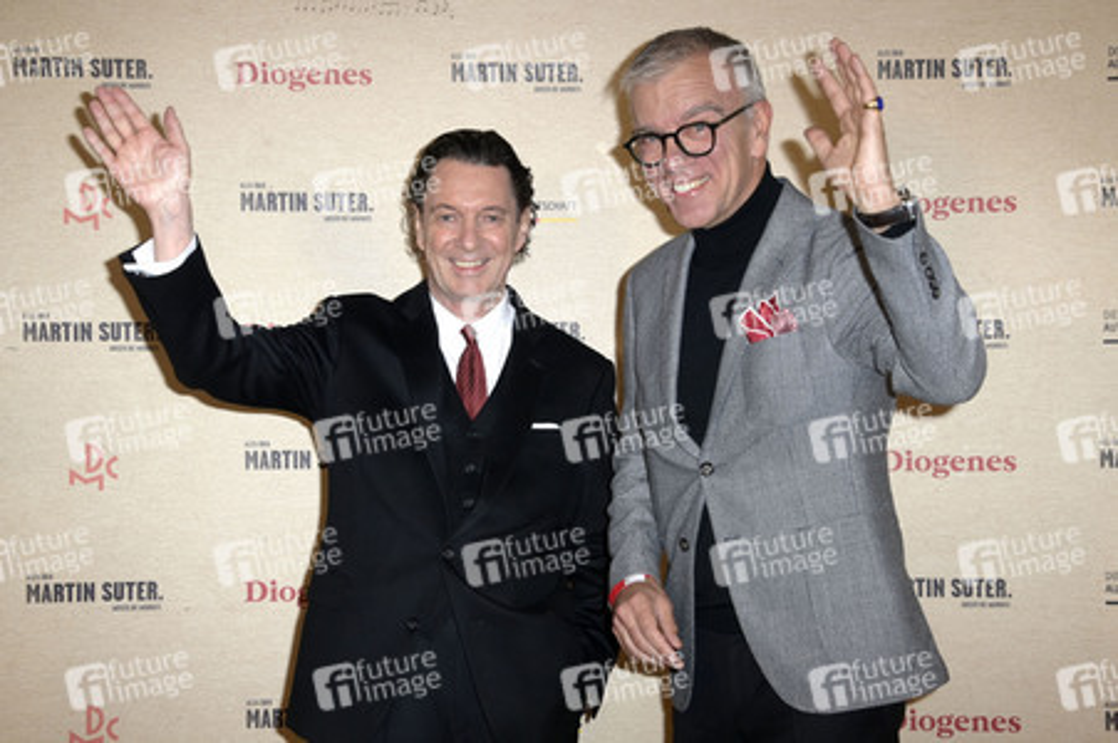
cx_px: 559
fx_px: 1924
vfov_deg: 21.9
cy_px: 372
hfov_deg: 32.4
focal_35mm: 62
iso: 400
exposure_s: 1/250
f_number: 5.6
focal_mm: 62
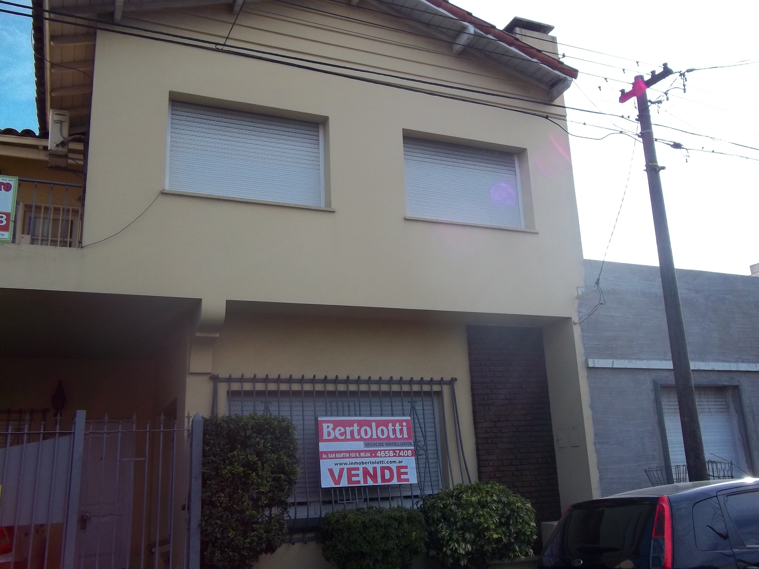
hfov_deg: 56.8
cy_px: 284
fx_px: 702
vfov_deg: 44.2
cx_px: 380
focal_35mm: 32
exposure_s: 1/250
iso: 80
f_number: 5.5
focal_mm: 5.7
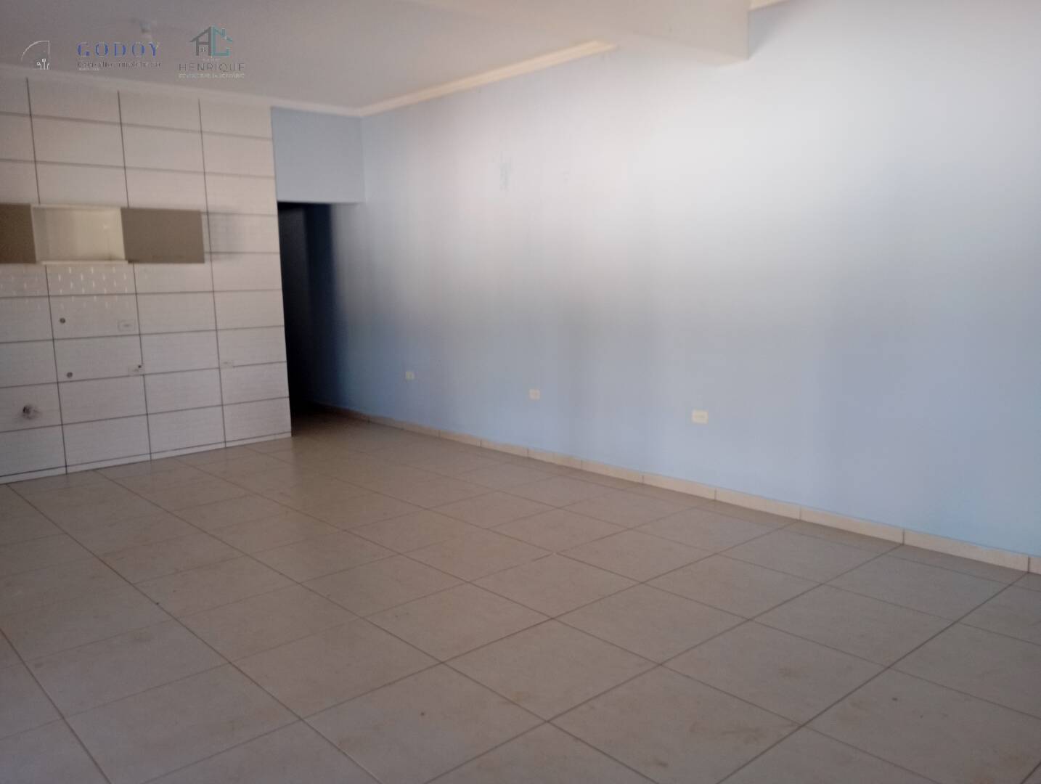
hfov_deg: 63.4
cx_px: 520
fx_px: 843
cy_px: 392
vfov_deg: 49.9
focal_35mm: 28
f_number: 1.8
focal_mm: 4.27
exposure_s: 1/30
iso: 409
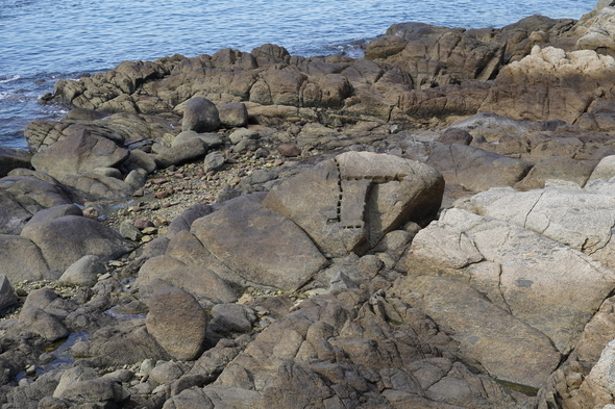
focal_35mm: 61
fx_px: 1042
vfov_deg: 22.2
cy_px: 204
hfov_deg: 32.9
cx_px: 304
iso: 100
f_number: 8
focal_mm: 60
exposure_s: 1/125
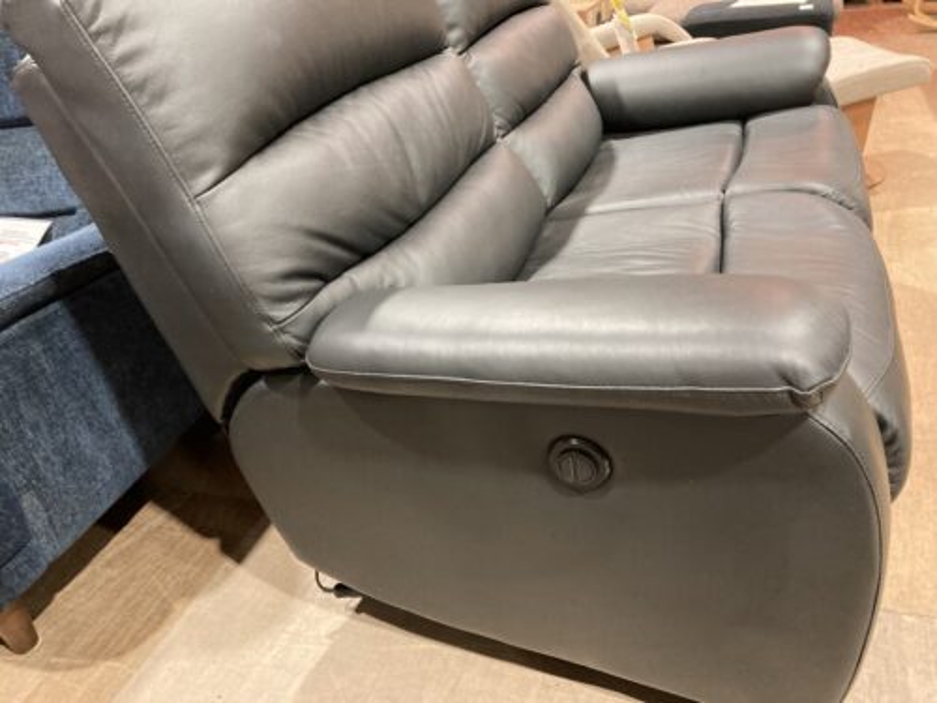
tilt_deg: -30.8
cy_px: 352
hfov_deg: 63.4
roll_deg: +6.4
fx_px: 758
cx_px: 468
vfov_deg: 49.7
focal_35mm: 28
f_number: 1.8
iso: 400
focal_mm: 3.99
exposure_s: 1/33
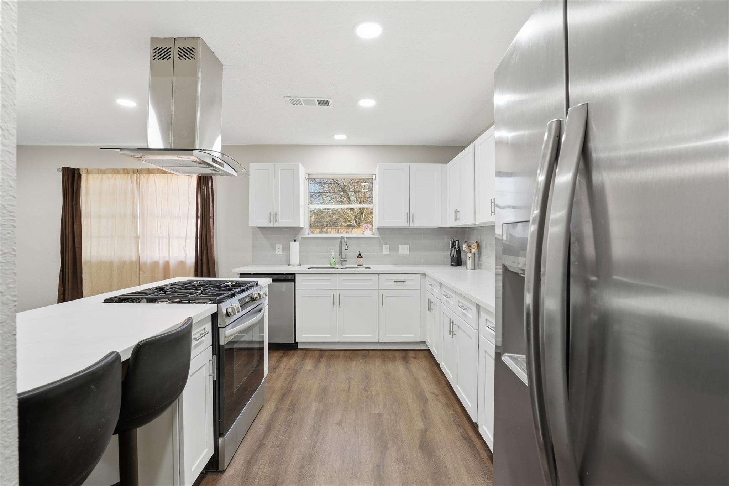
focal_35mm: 16
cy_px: 243
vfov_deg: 73.7
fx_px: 324
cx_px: 364
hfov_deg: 96.7
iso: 200
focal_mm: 16
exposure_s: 1/30
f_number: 8
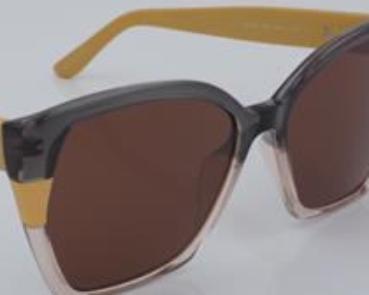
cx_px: 79
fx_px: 1463
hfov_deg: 14.3
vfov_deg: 11.5
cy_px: 158
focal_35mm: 134
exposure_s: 1/4
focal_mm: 50
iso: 100
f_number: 32
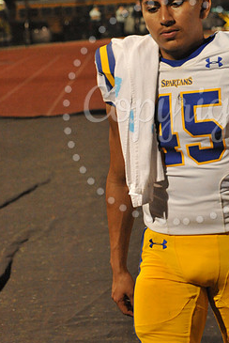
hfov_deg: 9.4
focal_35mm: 146
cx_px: 176
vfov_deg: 14.0
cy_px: 110
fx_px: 1390
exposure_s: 1/200
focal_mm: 92
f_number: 6.3
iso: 6400
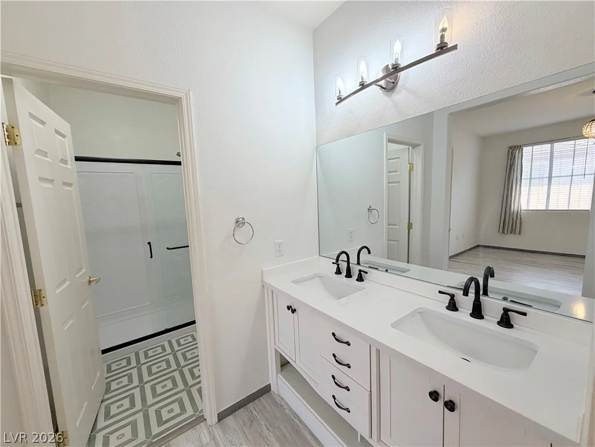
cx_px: 298
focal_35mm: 14
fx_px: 241
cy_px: 224
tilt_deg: -6.0
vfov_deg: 85.7
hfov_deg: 102.1
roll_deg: +2.5
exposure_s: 1/120
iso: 125
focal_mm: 2.22
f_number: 2.2
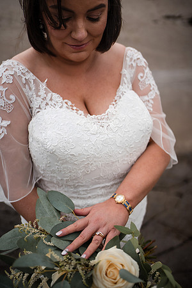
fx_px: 280
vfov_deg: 54.4
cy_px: 144
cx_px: 96
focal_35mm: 35
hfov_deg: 37.9
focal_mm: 35
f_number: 1.8
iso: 100
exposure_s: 1/8000
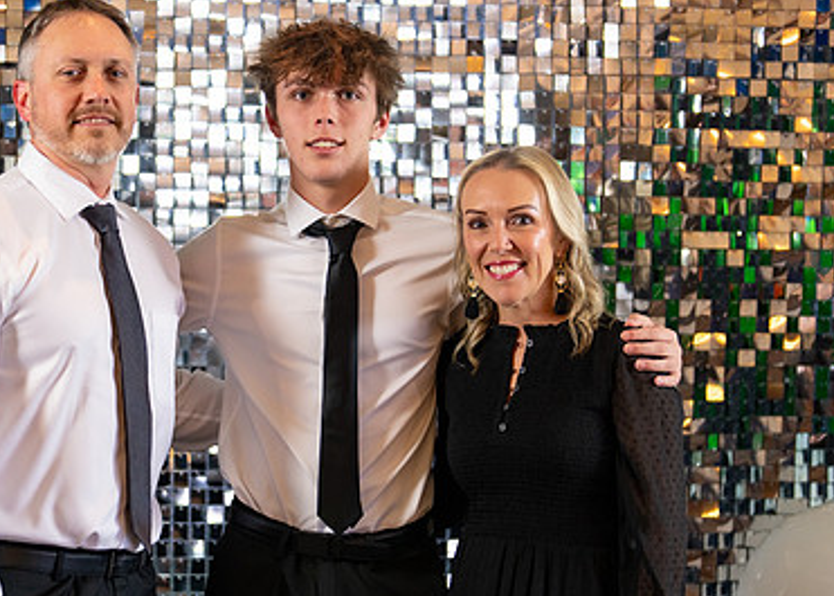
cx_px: 274
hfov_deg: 24.1
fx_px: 1942
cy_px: 351
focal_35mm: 82
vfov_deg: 17.4
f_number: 1.2
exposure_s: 1/320
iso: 800
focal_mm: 50
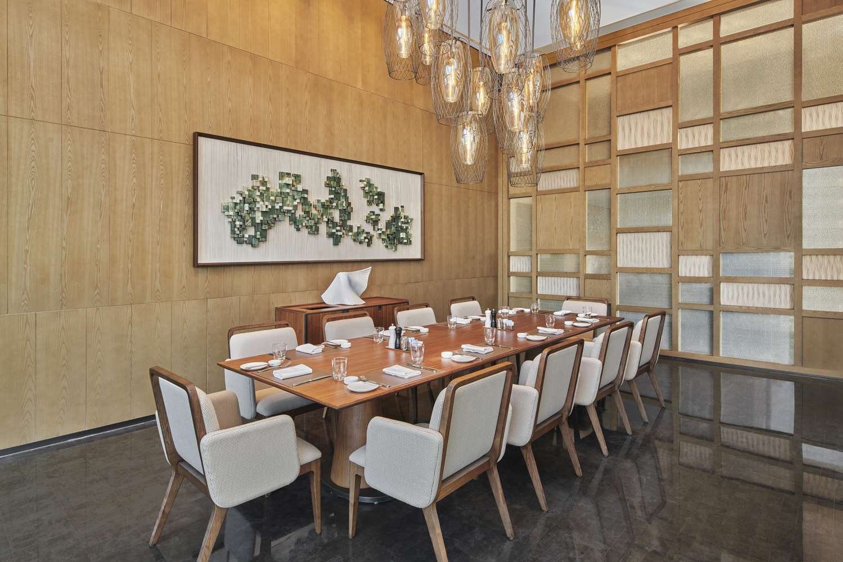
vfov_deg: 64.6
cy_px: 281
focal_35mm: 19
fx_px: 445
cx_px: 422
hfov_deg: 86.9
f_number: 11
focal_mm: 19
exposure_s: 1/50
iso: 200
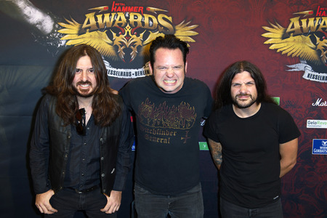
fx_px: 309
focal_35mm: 34
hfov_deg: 55.8
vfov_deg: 38.9
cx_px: 164
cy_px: 109
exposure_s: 1/250
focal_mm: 34
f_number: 5
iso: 500
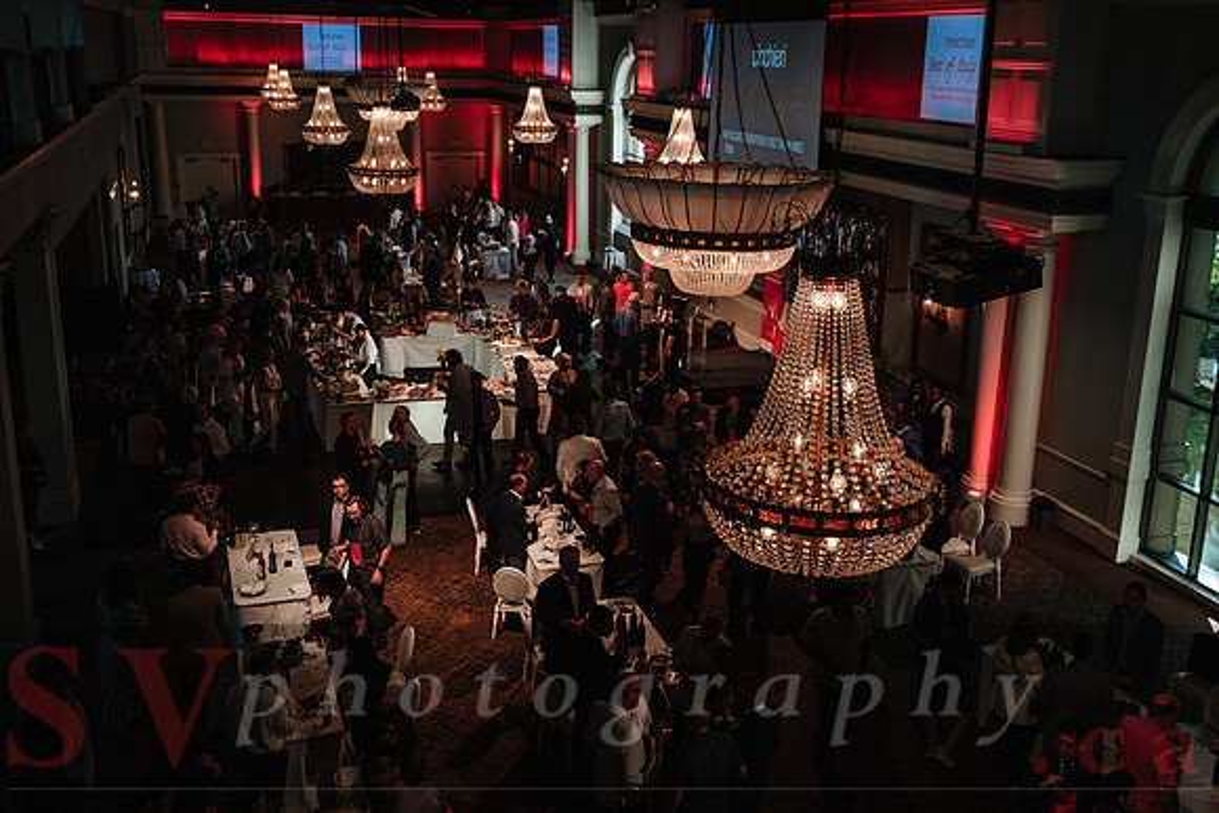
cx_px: 610
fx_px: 1219
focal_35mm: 36
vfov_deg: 36.9
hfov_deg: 53.1
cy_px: 406
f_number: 5
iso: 800
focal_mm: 24
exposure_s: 1/100
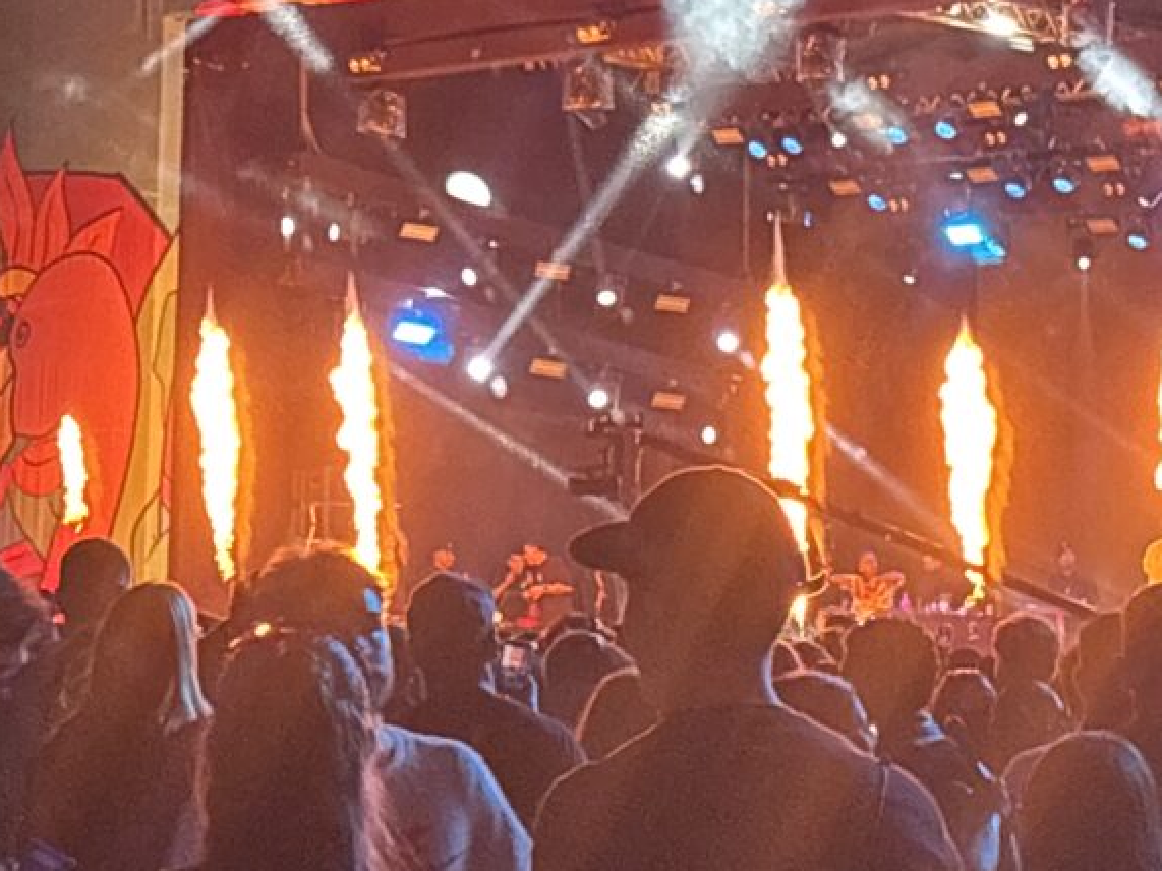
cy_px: 155
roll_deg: +1.2
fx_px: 4699
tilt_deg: +6.2
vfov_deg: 10.6
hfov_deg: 14.1
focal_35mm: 140
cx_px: 641
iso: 200
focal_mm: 5.96
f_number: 1.6
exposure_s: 1/33
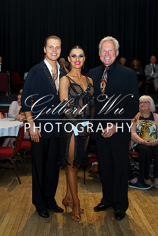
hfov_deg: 26.4
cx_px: 56
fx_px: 336
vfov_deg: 38.9
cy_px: 118
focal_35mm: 51
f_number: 3.5
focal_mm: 34
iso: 200
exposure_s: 1/100
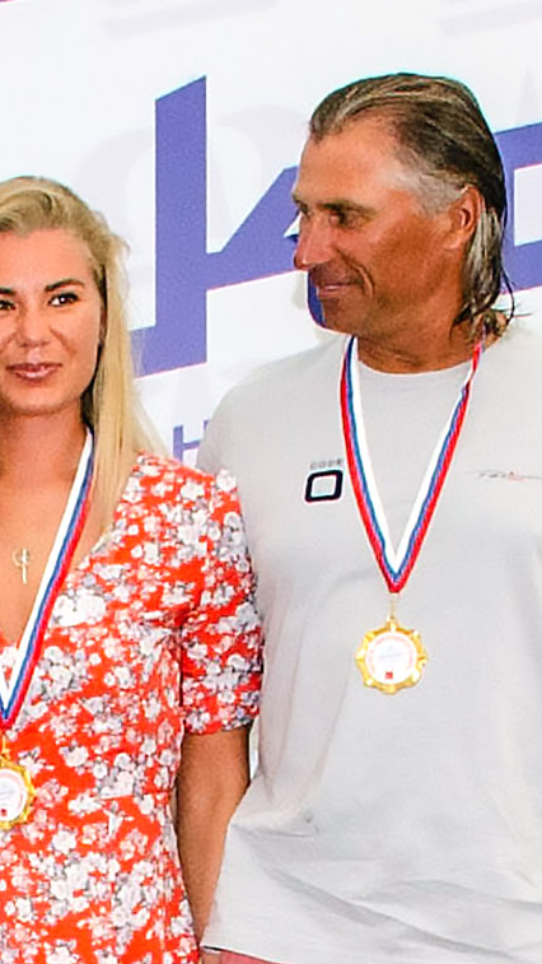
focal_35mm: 214
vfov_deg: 9.9
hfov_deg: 5.7
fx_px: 5476
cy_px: 1136
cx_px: -13
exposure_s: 1/200
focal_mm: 21
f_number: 7.1
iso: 320
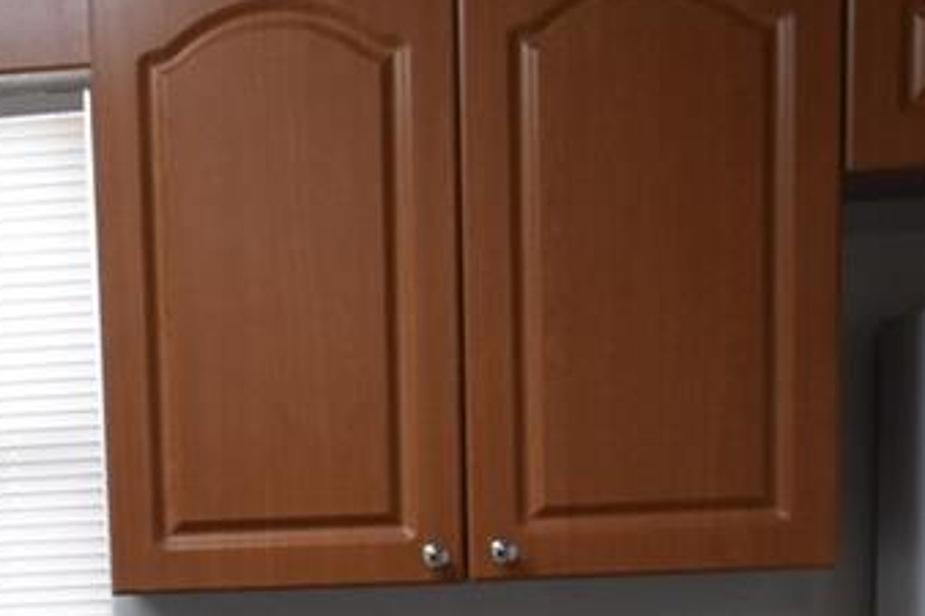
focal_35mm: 71
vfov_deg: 18.4
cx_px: 25
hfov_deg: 27.1
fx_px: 1823
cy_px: 701
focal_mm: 10
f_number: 3.5
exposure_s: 1/60
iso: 800
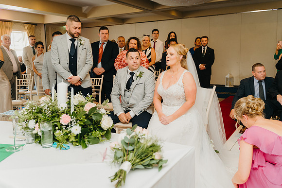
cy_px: 88
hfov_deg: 61.3
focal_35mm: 30
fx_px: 238
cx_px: 151
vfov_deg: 43.2
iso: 1600
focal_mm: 28
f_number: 2.8
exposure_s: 1/200
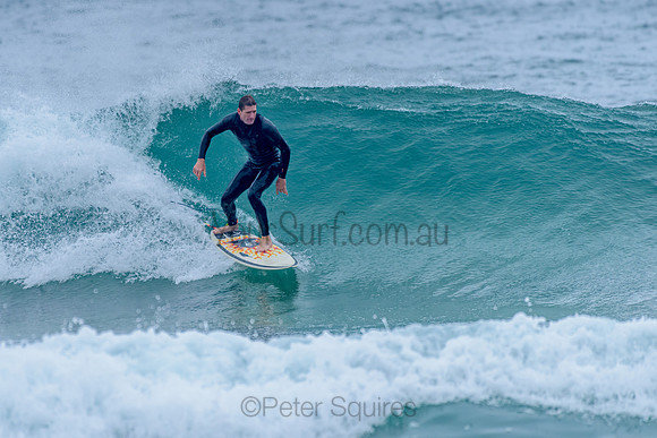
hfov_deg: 3.3
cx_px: 261
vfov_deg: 2.2
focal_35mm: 628
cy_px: 174
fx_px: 11459
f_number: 5.6
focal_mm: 500
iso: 800
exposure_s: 1/2000
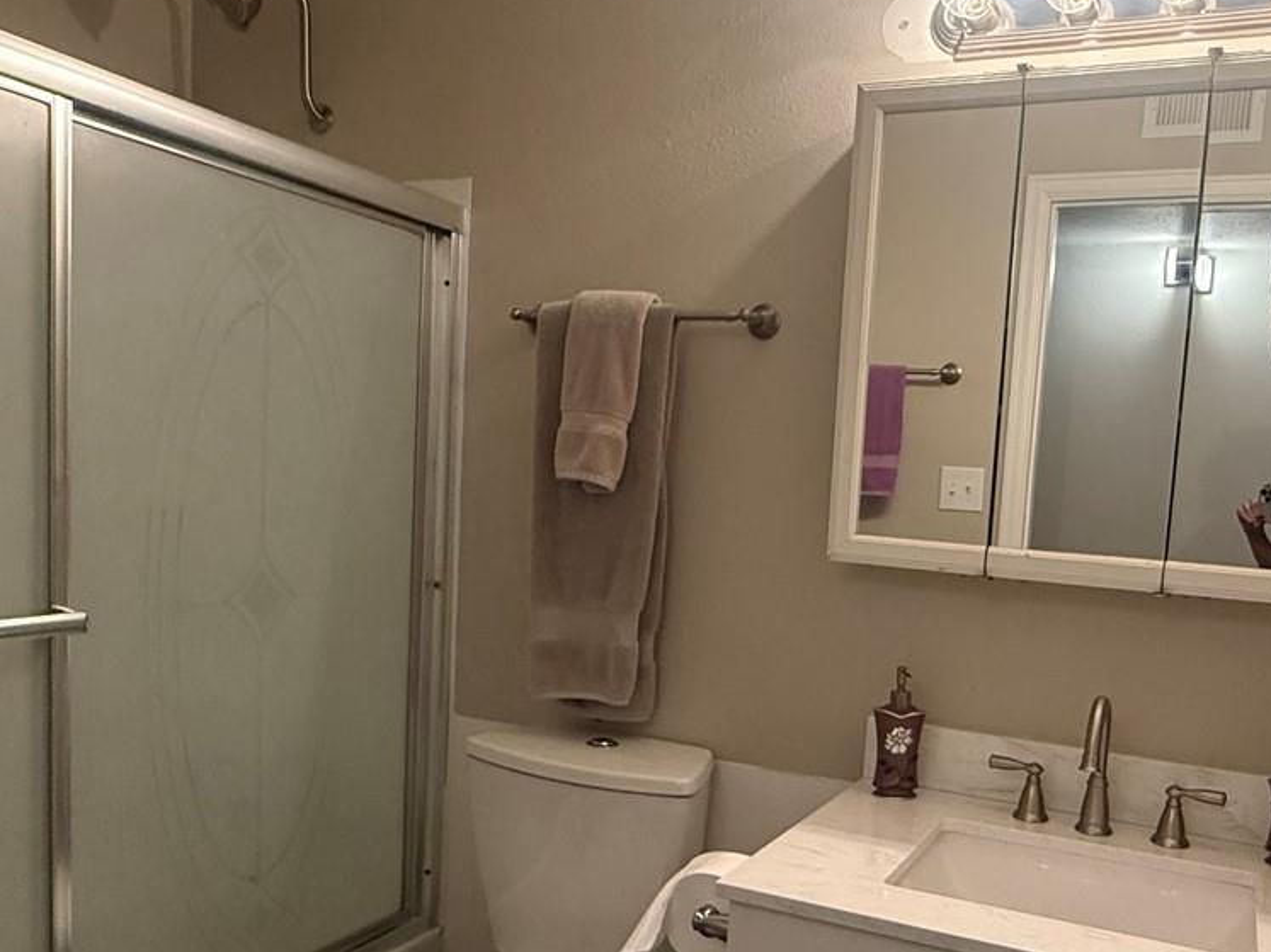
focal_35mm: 30
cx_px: 817
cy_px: 586
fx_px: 1101
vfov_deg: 46.4
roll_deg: -3.4
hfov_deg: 59.0
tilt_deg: -5.7
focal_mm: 2.22
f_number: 2.2
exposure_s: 1/120
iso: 640
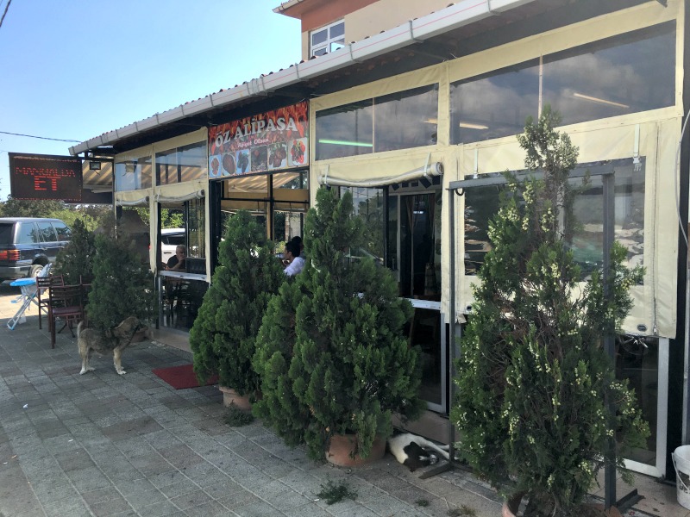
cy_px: 258
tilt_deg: -3.2
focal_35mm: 29
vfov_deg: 48.2
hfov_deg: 61.7
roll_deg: -0.2
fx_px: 578
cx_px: 345
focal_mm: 4.15
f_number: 2.2
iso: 25
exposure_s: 1/874
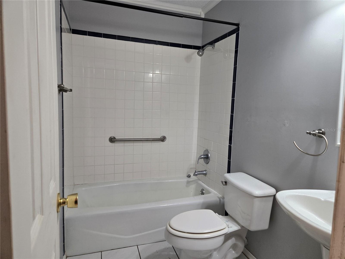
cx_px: 172
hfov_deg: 73.9
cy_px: 130
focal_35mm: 23
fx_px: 229
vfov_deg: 58.9
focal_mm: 5.4
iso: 320
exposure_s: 1/120
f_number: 1.8
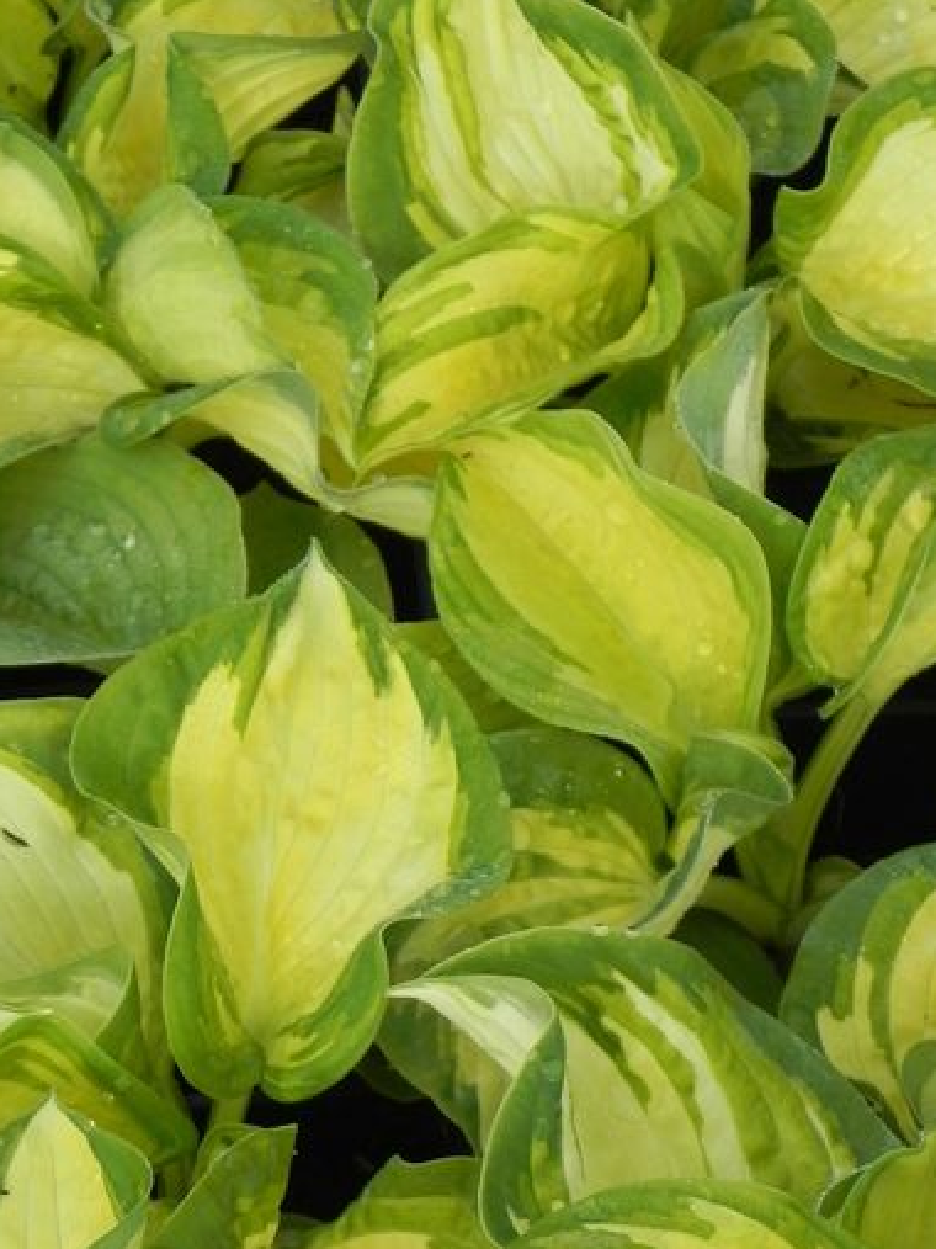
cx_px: 244
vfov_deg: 13.2
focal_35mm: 150
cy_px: 783
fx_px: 5410
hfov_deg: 9.9
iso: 160
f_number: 4.5
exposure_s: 1/640
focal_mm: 16.9
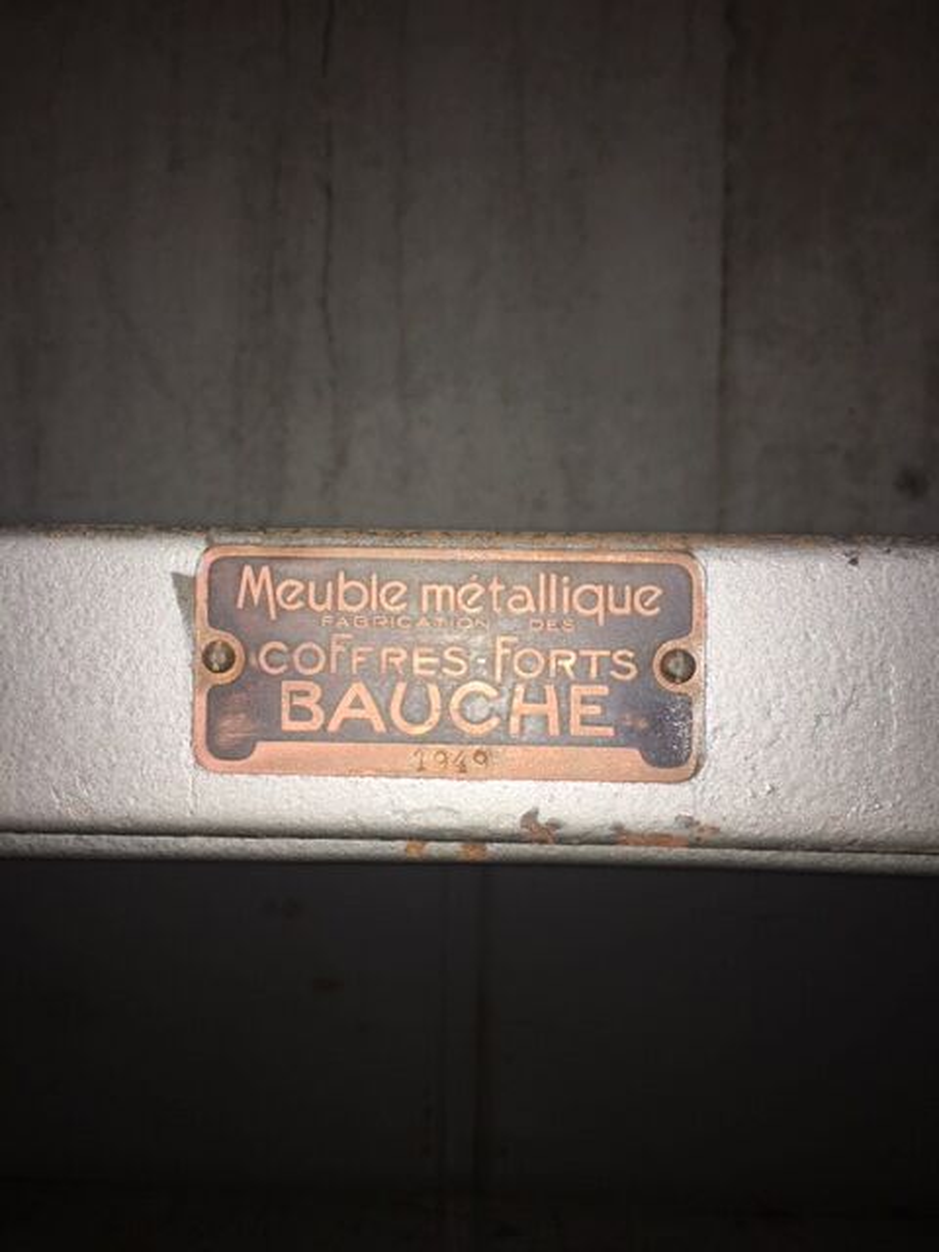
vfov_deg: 61.7
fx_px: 1049
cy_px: 626
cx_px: 470
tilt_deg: -0.3
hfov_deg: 48.2
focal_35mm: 29
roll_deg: -1.7
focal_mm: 4.15
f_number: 2.2
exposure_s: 1/53
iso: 25
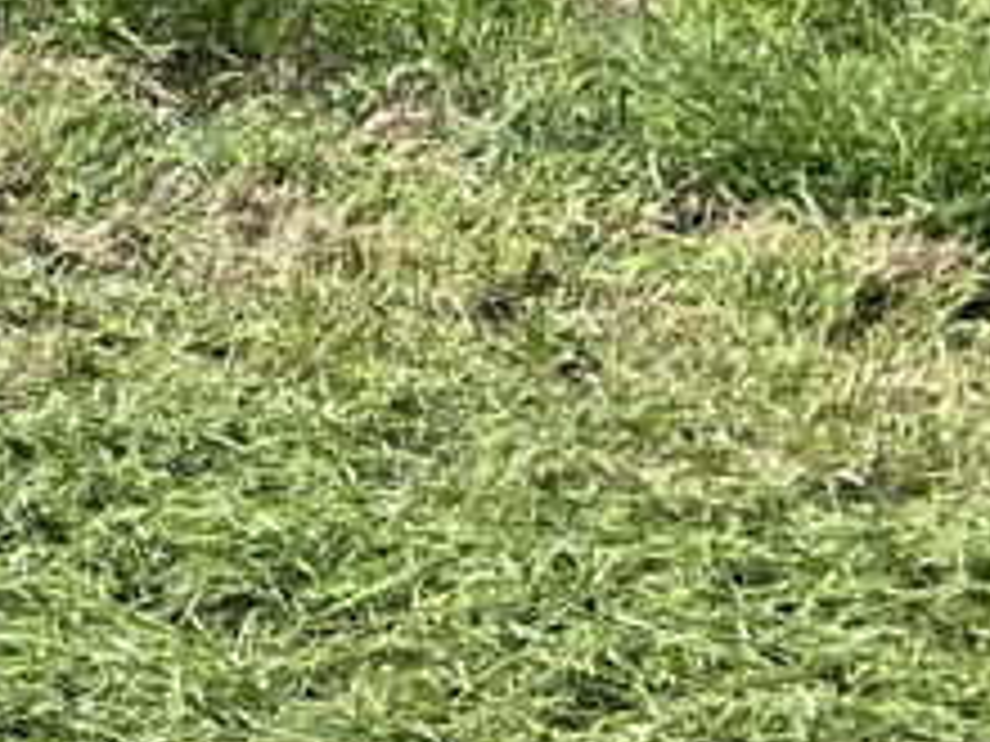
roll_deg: -0.3
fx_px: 5405
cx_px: -1917
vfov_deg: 7.6
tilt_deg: -5.8
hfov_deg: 8.7
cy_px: -594
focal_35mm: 189
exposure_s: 1/3040
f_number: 1.6
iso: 32
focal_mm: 4.2
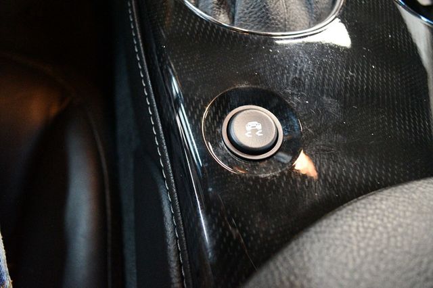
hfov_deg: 62.0
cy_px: 144
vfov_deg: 43.6
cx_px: 216
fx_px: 361
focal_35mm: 30
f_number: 3.8
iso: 9000
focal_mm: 20
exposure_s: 1/60
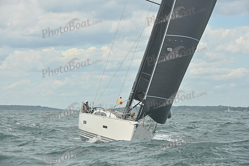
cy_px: 83
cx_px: 124
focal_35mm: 135
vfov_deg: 10.2
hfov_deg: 15.2
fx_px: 934
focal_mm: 135
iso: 320
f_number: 10
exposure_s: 1/1250
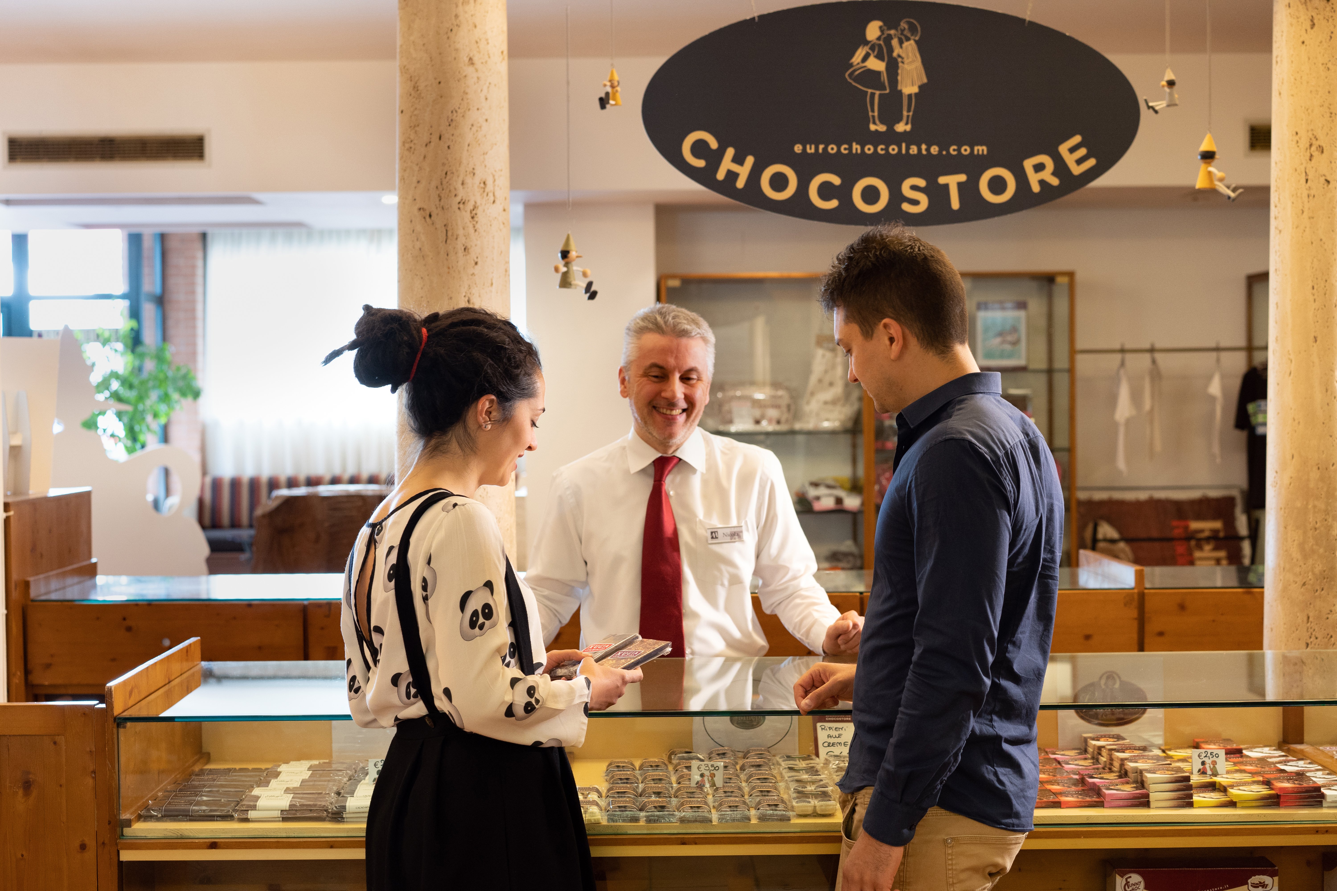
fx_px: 2042
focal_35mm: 55
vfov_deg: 24.6
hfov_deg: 36.2
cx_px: 668
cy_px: 446
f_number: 4.5
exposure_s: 1/30
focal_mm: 55
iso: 2000
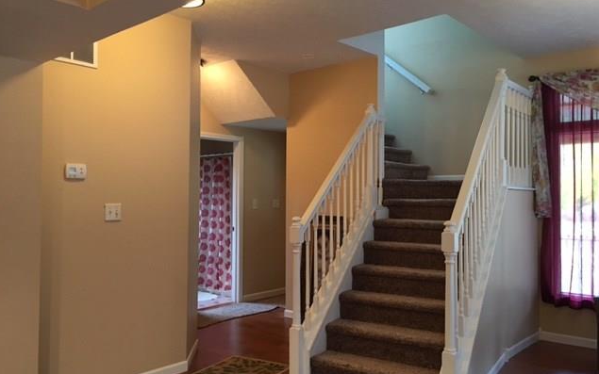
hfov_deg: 61.2
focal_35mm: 31
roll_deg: +0.2
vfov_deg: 40.6
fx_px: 506
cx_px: 299
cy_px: 195
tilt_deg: +1.3
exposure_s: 1/10
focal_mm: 4.15
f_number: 2.2
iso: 80
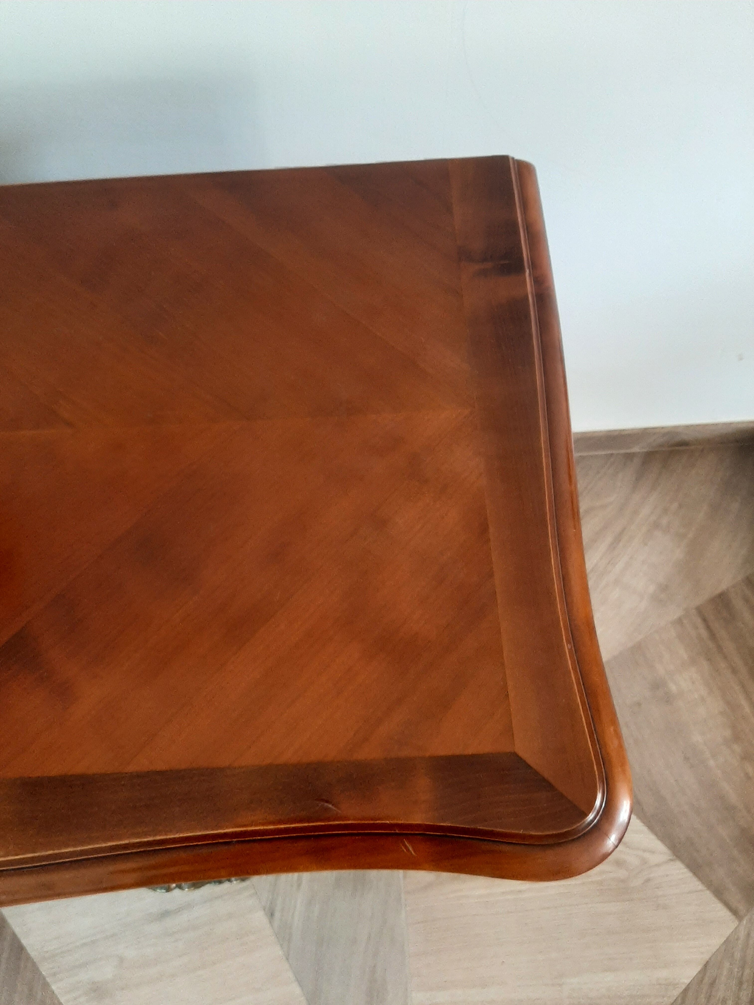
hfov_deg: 53.1
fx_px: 755
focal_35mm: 26
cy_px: 502
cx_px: 377
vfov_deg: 67.3
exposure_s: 1/50
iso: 250
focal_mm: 3.93
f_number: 1.7
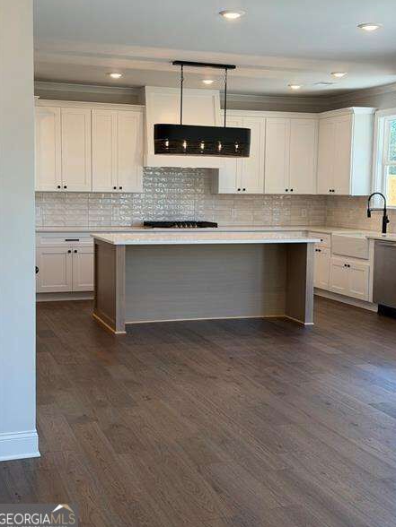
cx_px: 198
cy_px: 262
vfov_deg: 38.9
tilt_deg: -6.2
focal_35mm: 49
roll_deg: -2.7
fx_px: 747
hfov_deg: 29.7
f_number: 1.78
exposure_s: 1/153
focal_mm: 6.76
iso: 80
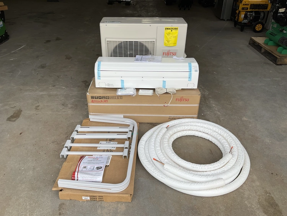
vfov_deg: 48.3
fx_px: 241
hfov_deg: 61.6
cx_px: 144
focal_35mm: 29
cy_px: 108
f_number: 1.8
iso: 25
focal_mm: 3
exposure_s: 1/469
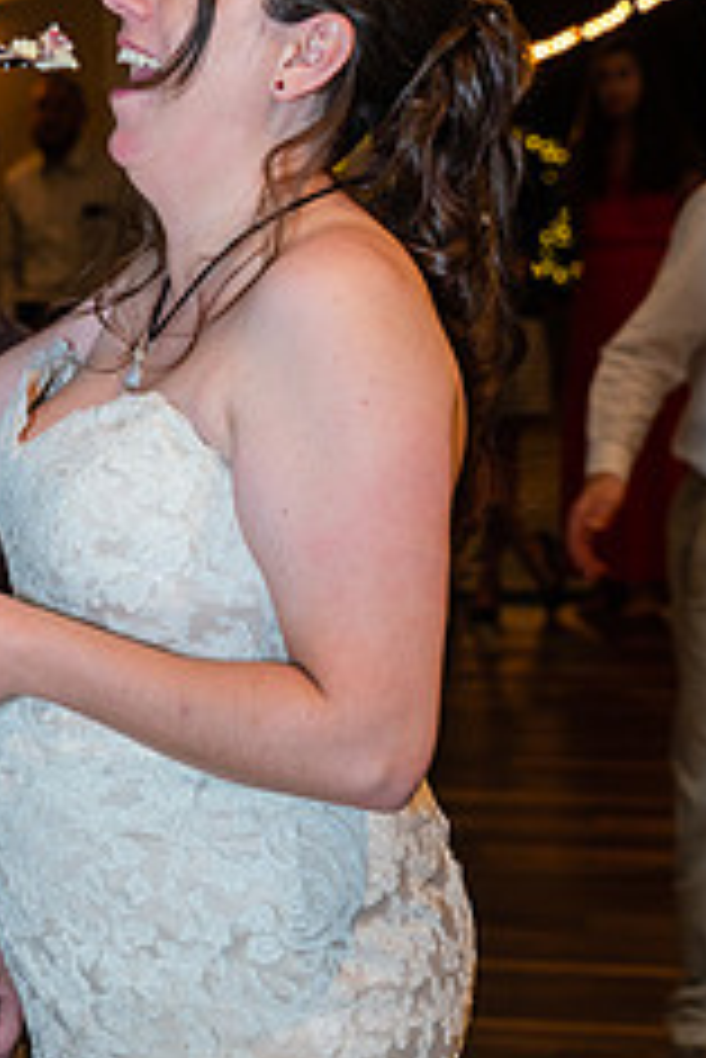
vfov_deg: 23.1
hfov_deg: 15.4
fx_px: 2585
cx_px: 108
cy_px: 549
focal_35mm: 88
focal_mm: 46
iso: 800
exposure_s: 1/60
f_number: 4.5
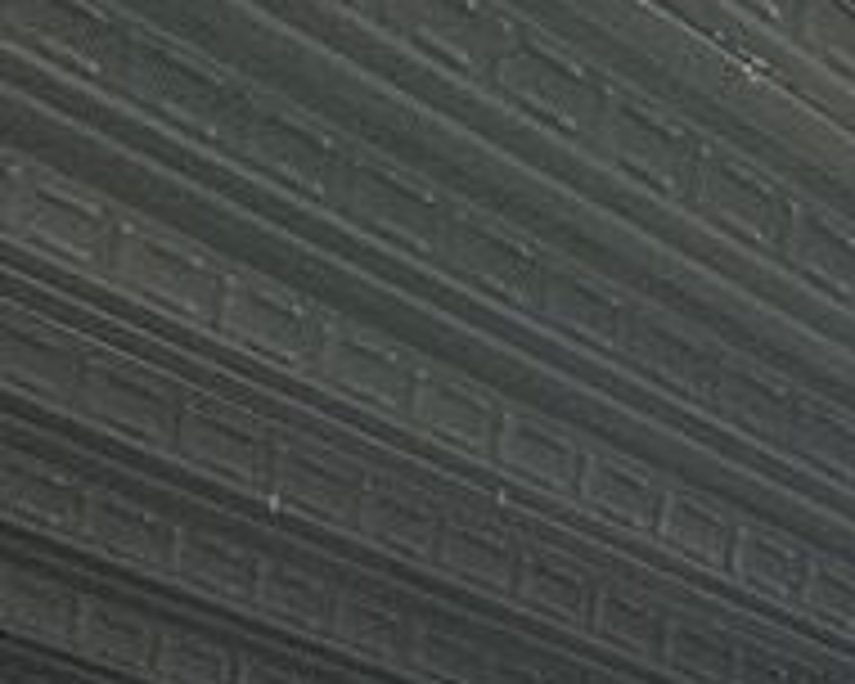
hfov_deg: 13.6
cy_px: 2002
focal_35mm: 92
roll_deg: -0.5
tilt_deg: -2.2
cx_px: 2160
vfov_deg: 11.2
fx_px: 2328
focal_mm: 2.22
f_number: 2.2
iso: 100
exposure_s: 1/120
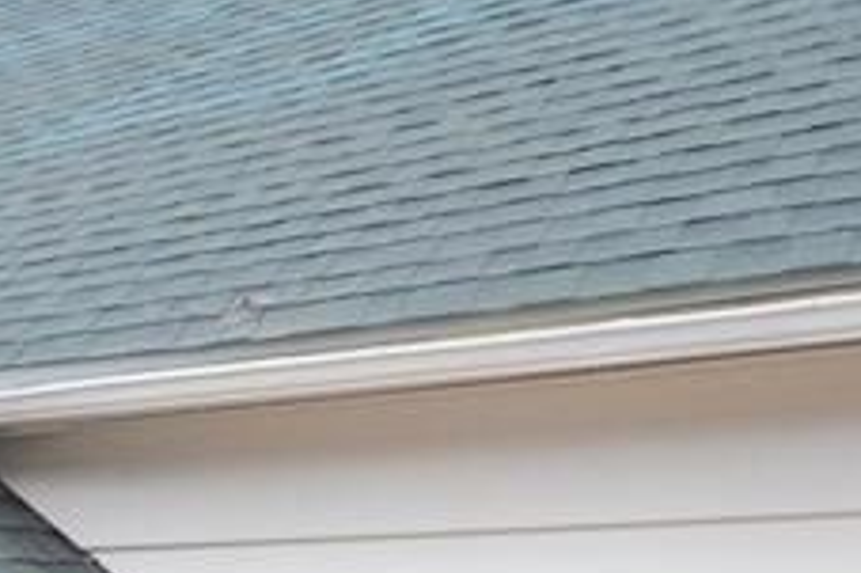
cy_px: 706
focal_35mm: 76
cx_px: -159
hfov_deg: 24.3
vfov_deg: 17.0
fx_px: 1816
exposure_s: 1/160
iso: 200
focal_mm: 18
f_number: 6.3
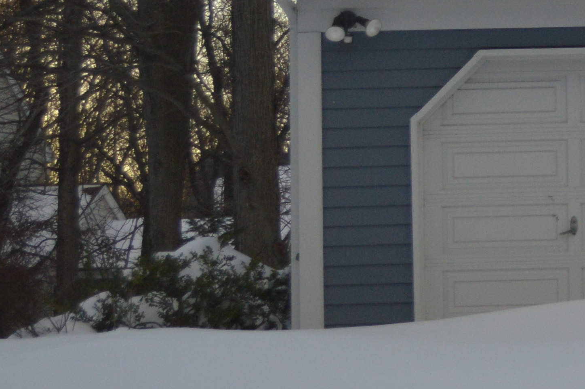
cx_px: 1135
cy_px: -37
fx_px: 3541
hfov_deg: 8.9
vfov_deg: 6.3
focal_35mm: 218
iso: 400
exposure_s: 1/800
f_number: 5
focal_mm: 35
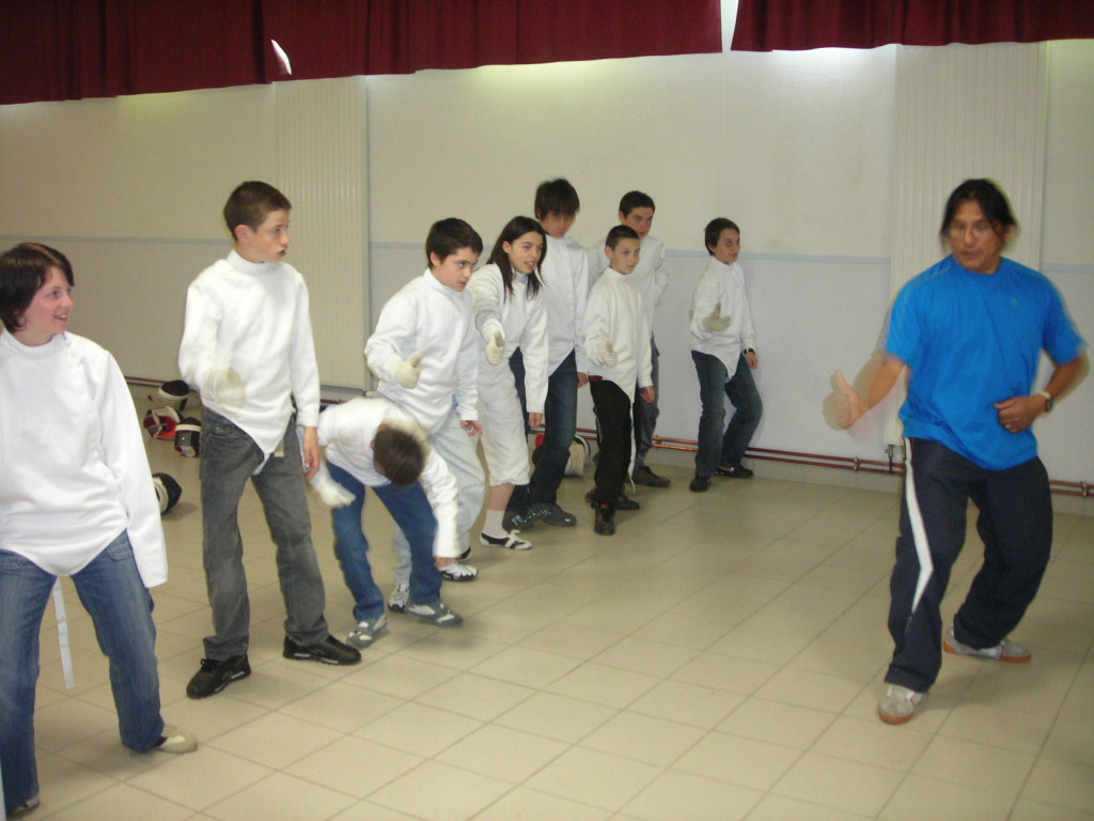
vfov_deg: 37.7
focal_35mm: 38
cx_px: 547
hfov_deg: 49.0
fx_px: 1201
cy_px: 410
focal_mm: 6.3
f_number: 3.2
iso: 200
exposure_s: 1/9.2
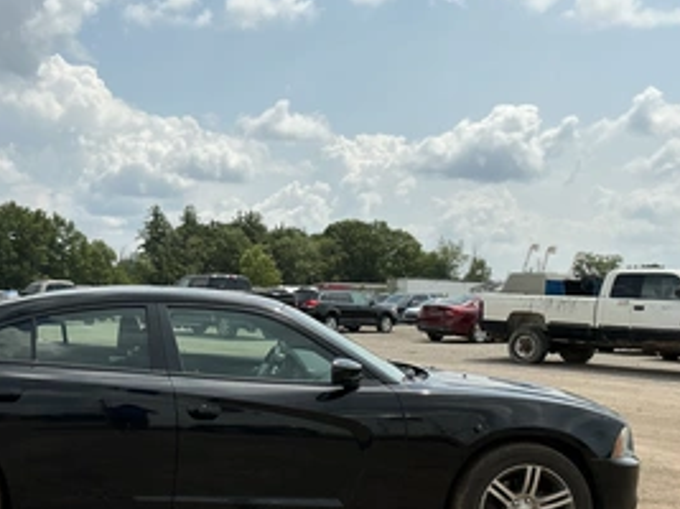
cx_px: 204
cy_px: 331
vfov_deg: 34.1
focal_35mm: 42
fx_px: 825
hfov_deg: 43.9
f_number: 1.8
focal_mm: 3
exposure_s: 1/2667
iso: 25
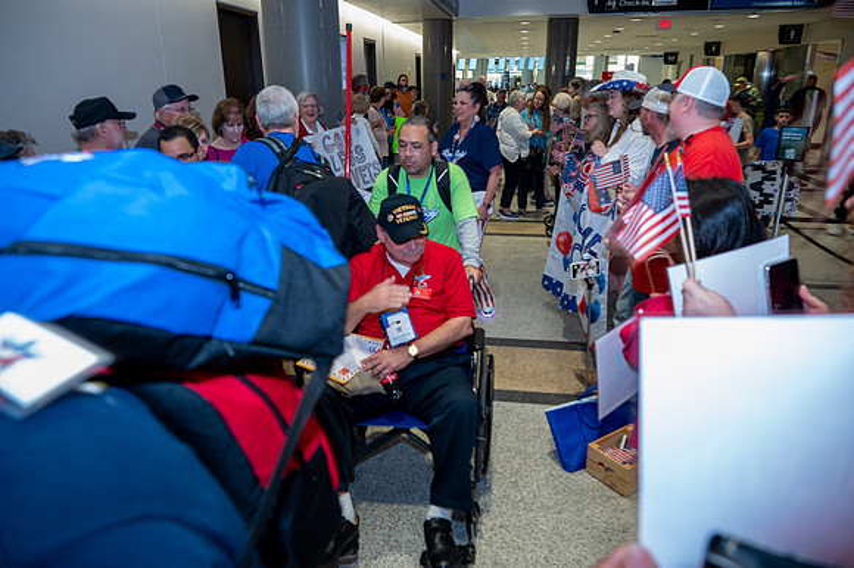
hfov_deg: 71.5
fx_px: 593
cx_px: 427
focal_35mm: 25
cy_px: 284
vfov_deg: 51.2
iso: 1250
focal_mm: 25
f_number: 4.5
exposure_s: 1/40
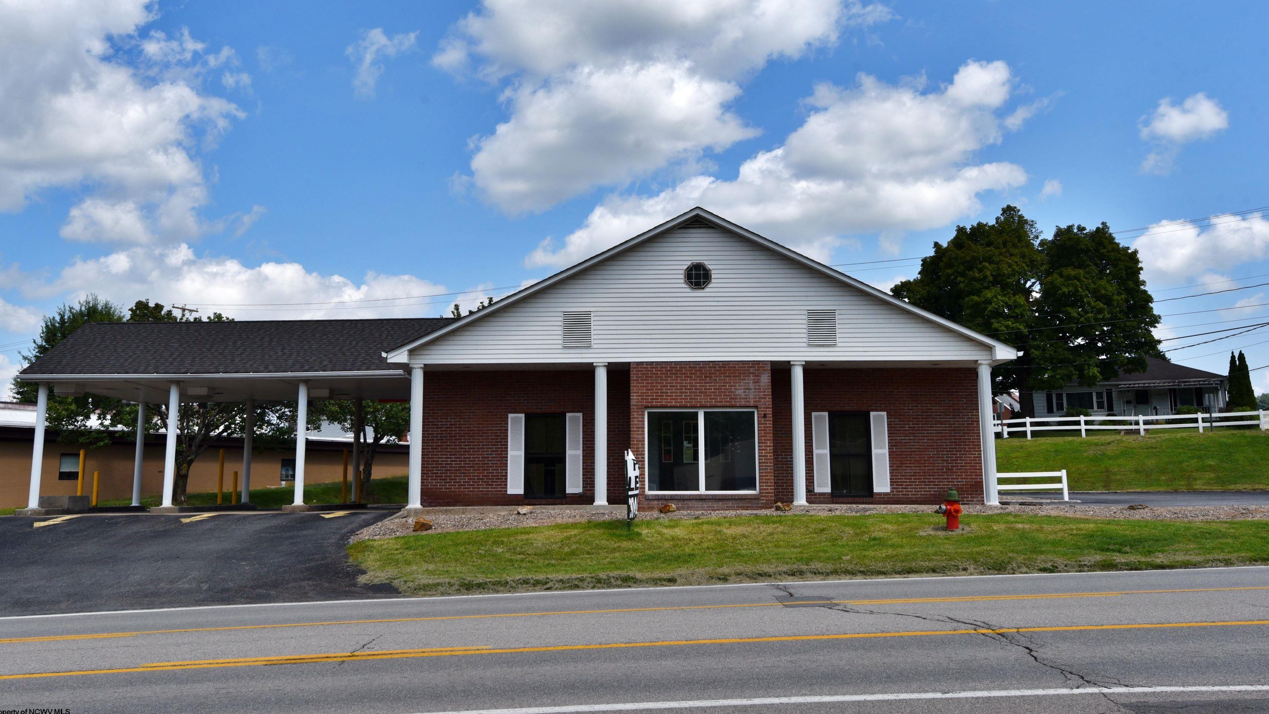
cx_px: 627
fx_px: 1110
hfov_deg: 59.5
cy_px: 287
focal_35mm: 33
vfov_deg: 35.5
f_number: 11
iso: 200
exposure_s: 1/500
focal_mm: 31
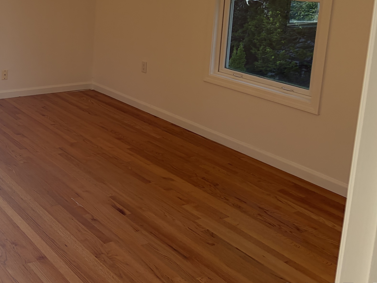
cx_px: 43
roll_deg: -2.9
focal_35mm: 47
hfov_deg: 37.9
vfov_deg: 30.0
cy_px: 45
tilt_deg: -9.2
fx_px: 512
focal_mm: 5.96
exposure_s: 1/221
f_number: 1.6
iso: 50
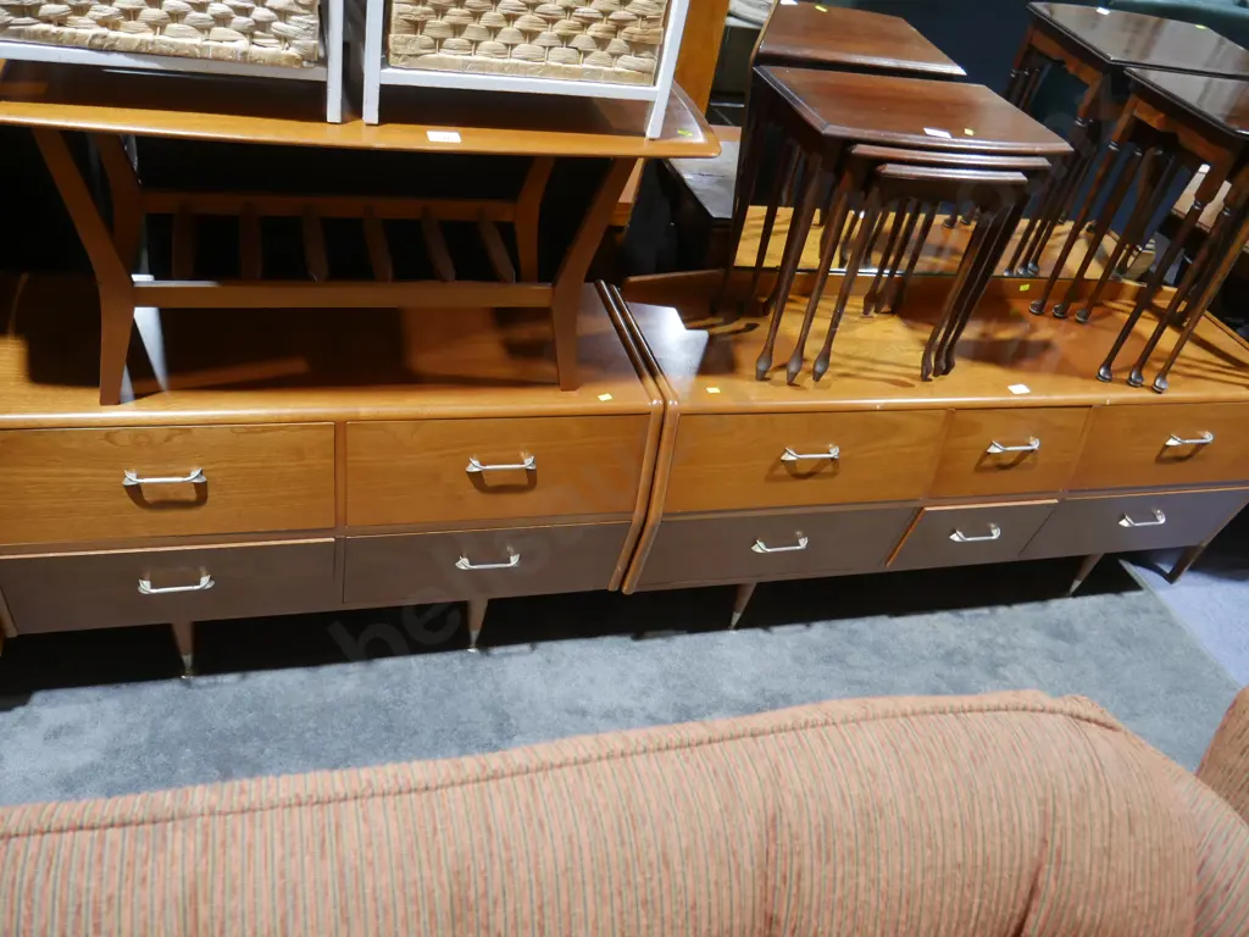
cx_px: 624
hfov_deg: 63.4
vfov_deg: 49.7
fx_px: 1010
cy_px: 468
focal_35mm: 28
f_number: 3.5
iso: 640
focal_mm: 14
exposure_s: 1/60
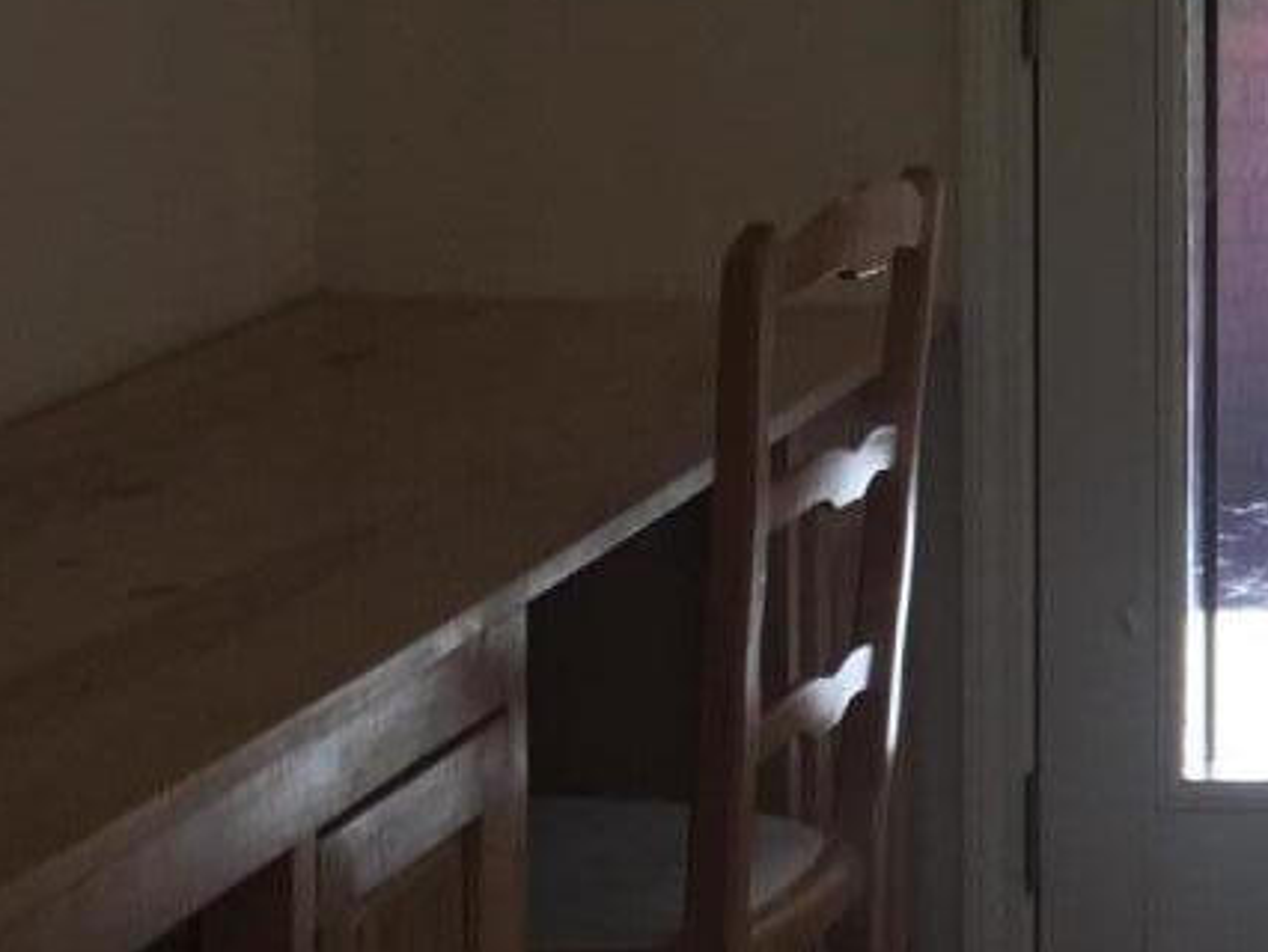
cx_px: 2343
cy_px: 95
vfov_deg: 10.9
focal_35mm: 136
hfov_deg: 13.0
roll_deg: -1.4
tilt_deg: -3.5
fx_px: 4985
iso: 25
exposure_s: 1/44
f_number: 2.2
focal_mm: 4.15
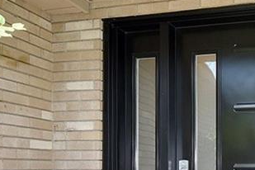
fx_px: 375
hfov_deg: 34.8
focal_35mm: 53
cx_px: 241
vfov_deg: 24.3
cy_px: 173
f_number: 10
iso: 500
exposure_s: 1/200
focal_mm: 16
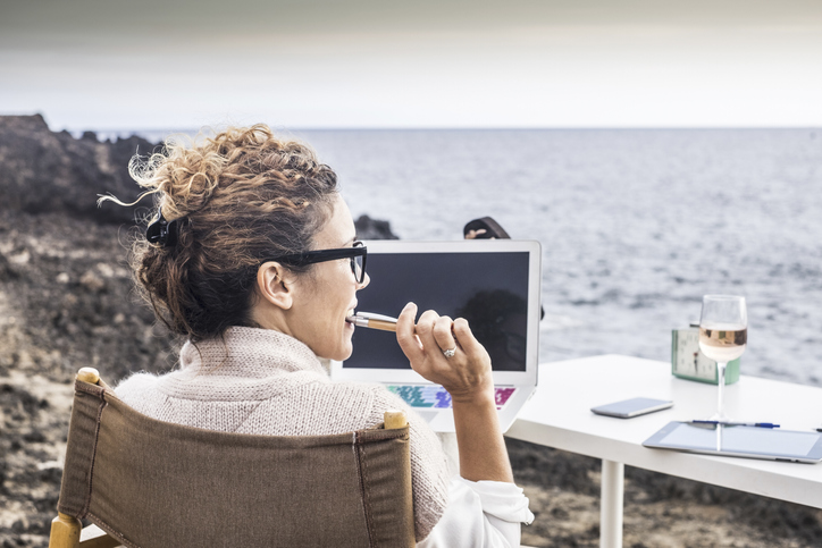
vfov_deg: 25.5
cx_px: 411
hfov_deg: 37.5
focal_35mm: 53
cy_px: 274
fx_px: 1210
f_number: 4.5
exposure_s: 1/500
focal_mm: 35
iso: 200
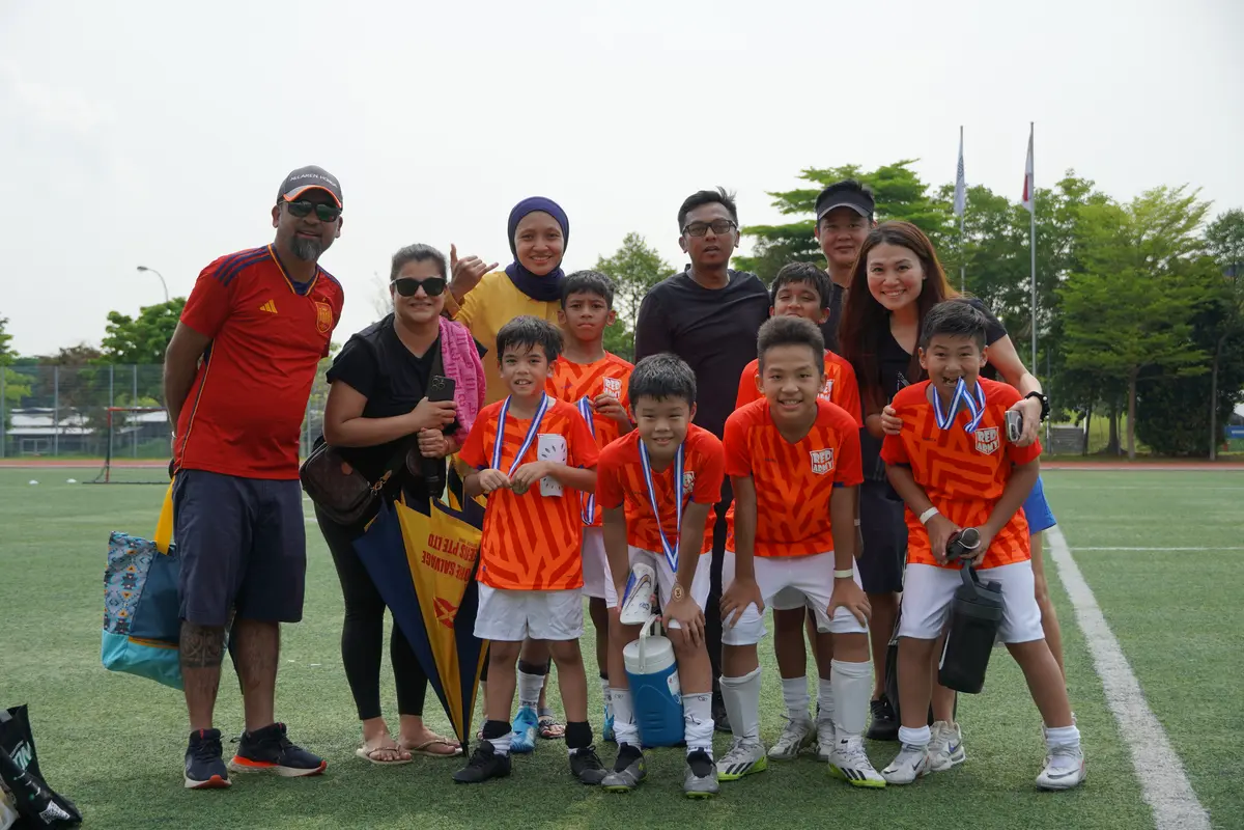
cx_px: 622
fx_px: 2021
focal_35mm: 58
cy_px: 415
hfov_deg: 34.2
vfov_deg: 23.2
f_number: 5
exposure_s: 1/640
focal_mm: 39
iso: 100
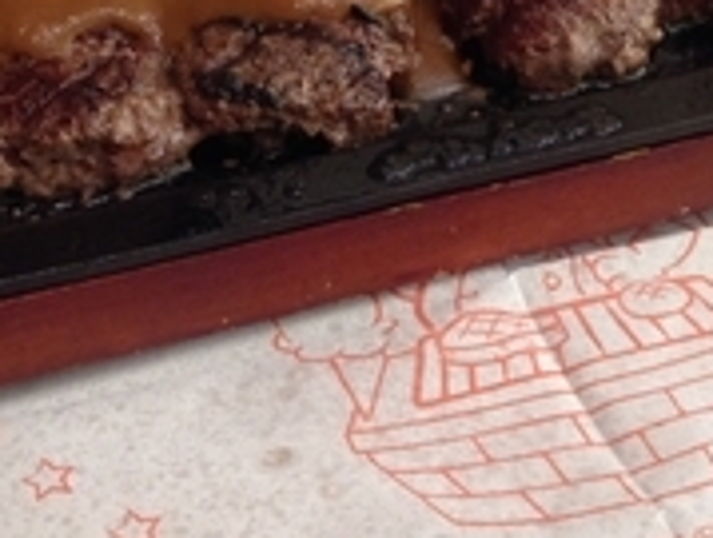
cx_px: 311
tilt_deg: -40.4
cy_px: 201
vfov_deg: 16.1
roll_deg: +4.0
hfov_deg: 21.3
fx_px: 1899
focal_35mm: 92
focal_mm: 4.12
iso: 100
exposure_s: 1/20
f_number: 2.4
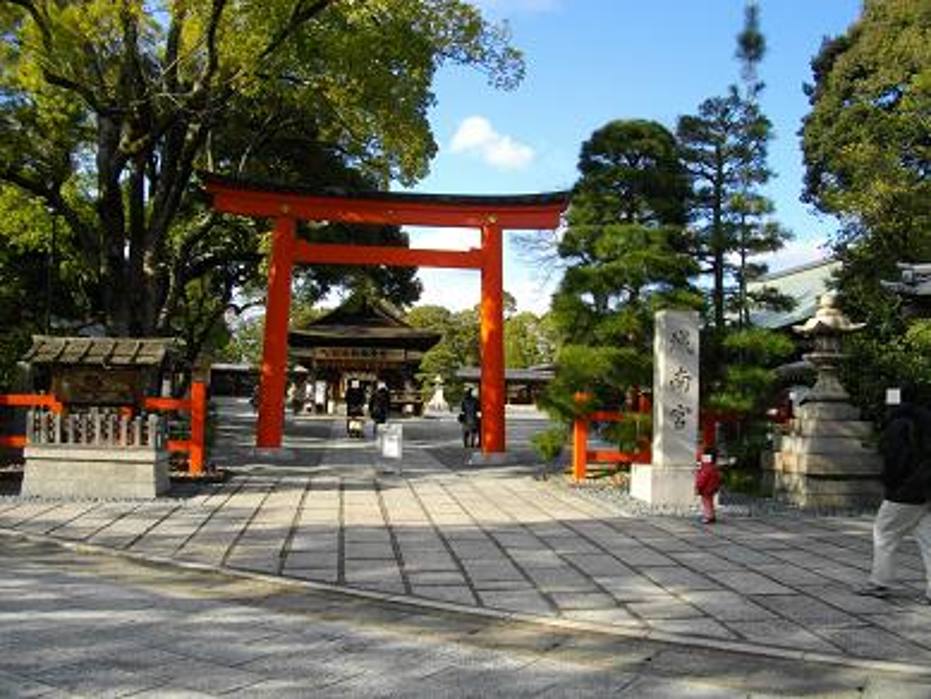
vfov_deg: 44.2
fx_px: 861
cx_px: 466
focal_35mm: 32
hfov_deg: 56.8
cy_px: 350
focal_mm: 5.7
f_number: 5.5
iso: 100
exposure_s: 1/200
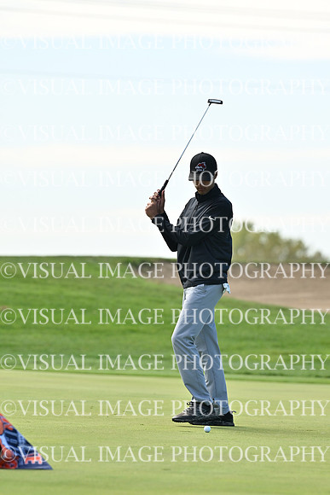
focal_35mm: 300
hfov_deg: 4.6
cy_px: 248
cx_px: 165
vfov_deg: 6.9
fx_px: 4122
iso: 200
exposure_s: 1/1250
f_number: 4
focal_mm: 200
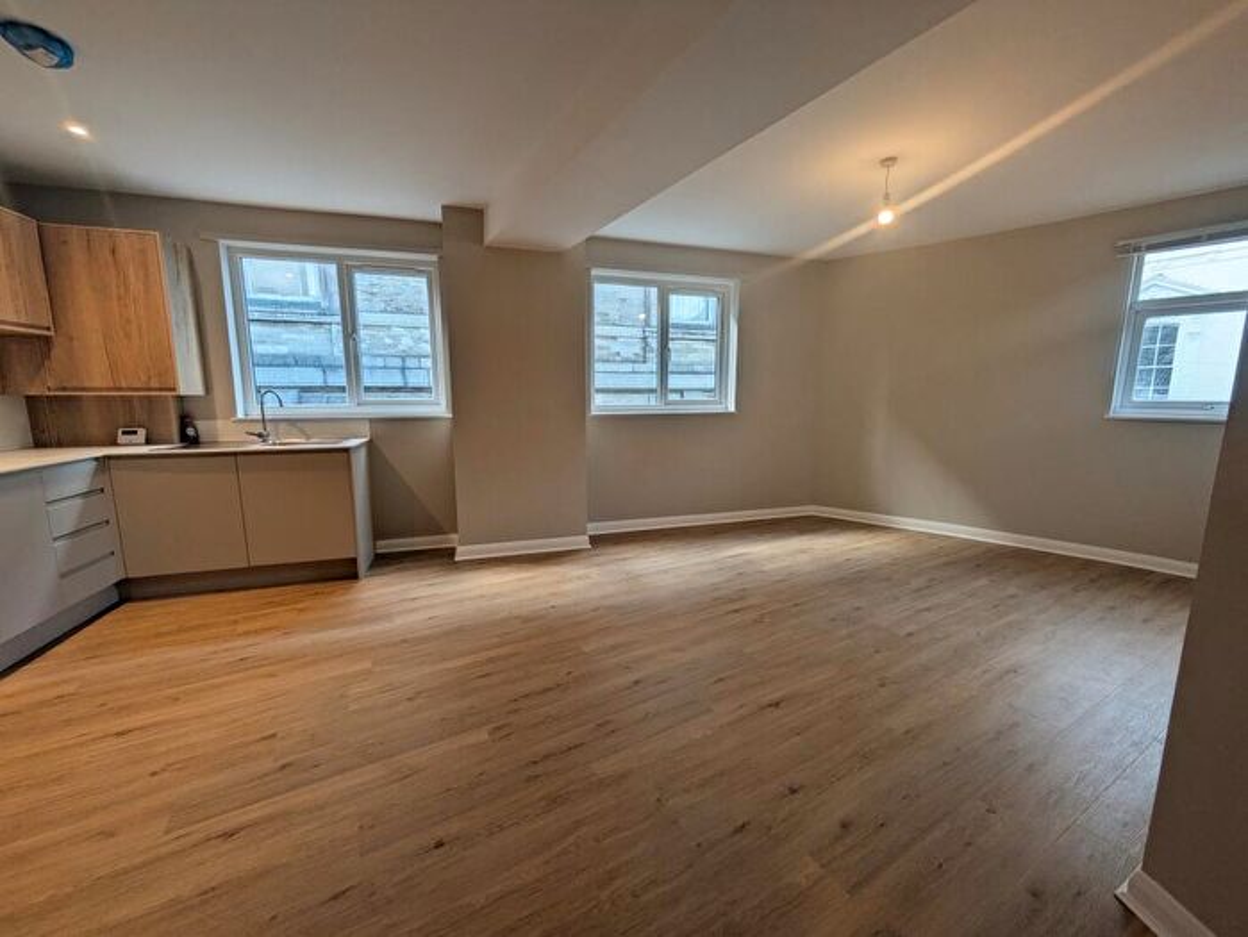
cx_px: 624
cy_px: 468
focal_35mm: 14
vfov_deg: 85.7
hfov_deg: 102.0
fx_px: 505
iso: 54
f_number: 2.2
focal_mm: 1.83
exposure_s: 1/100
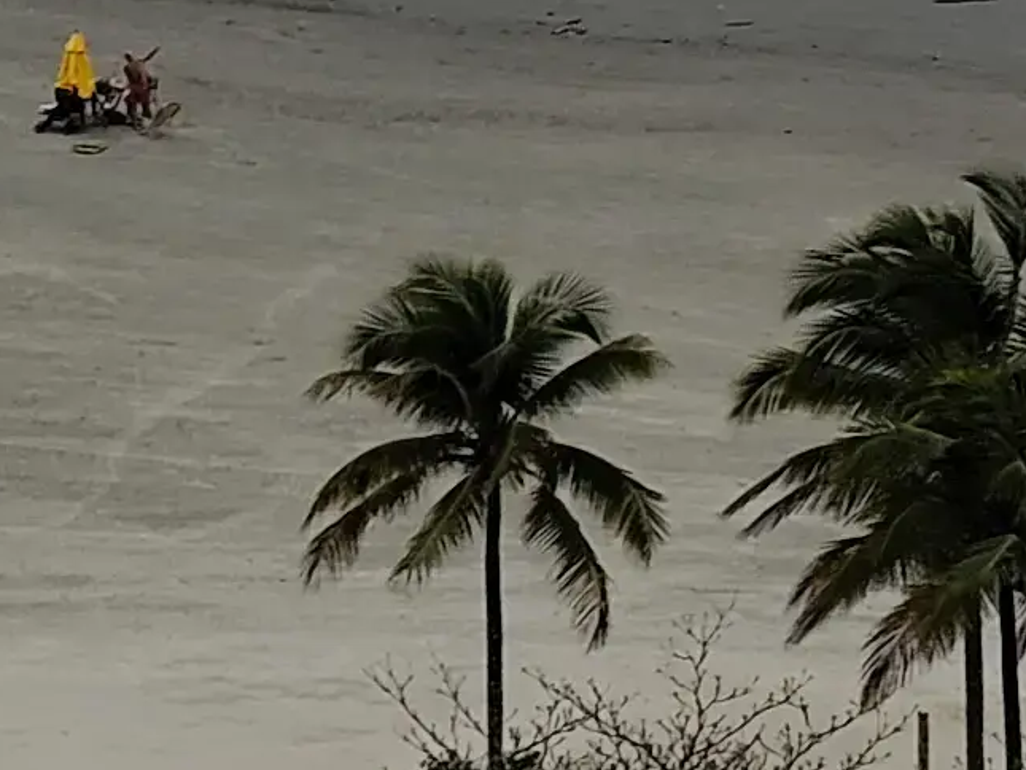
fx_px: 8627
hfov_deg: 6.8
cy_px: -1187
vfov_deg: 4.9
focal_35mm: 291
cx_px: -213
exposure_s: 1/411
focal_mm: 6.19
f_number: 1.65
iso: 50
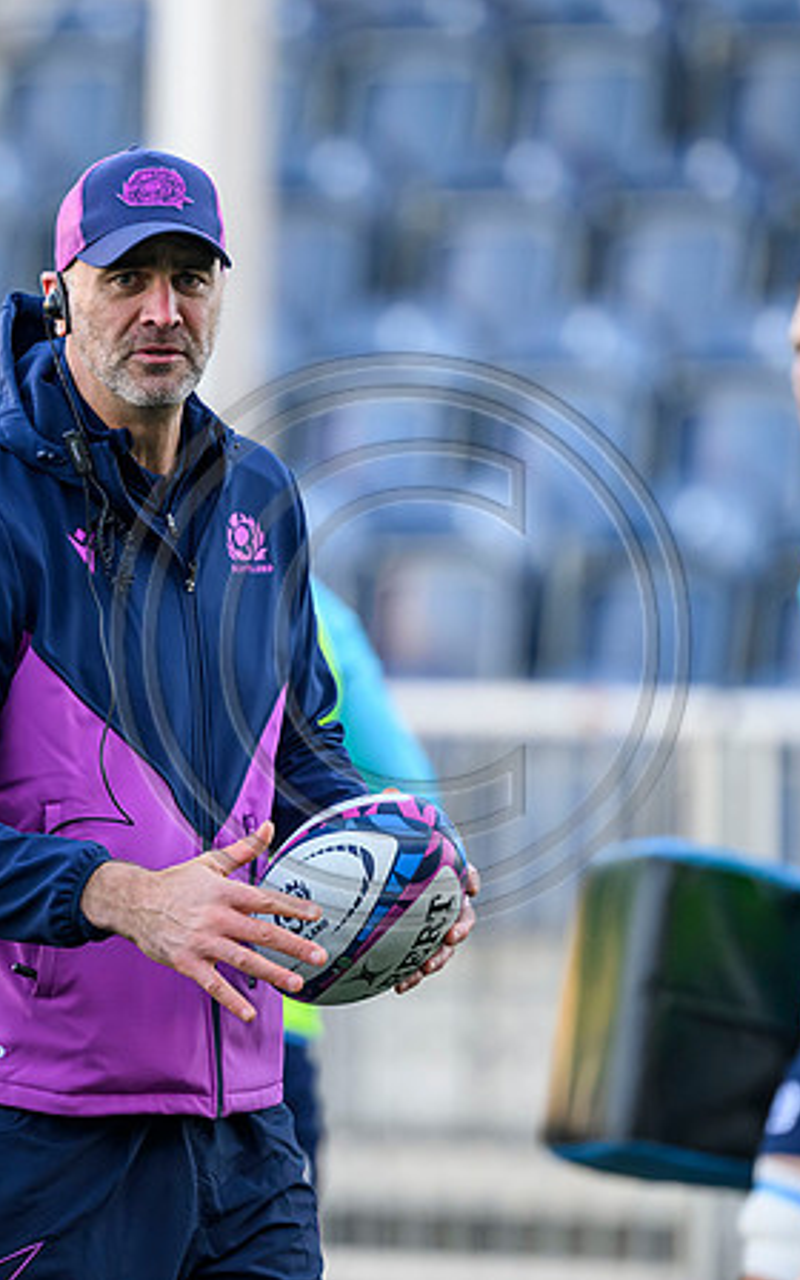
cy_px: 540
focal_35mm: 710
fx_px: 24768
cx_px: 85
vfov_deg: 3.0
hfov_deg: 1.9
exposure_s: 1/1250
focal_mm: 400
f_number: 3.2
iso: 1250
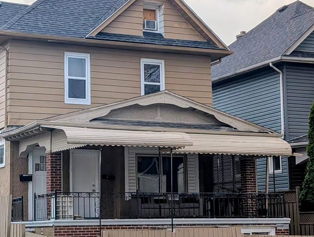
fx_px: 700
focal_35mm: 77
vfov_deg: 19.2
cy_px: 130
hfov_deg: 25.2
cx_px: 105
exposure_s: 1/2222
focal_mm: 6.9
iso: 21
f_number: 1.68
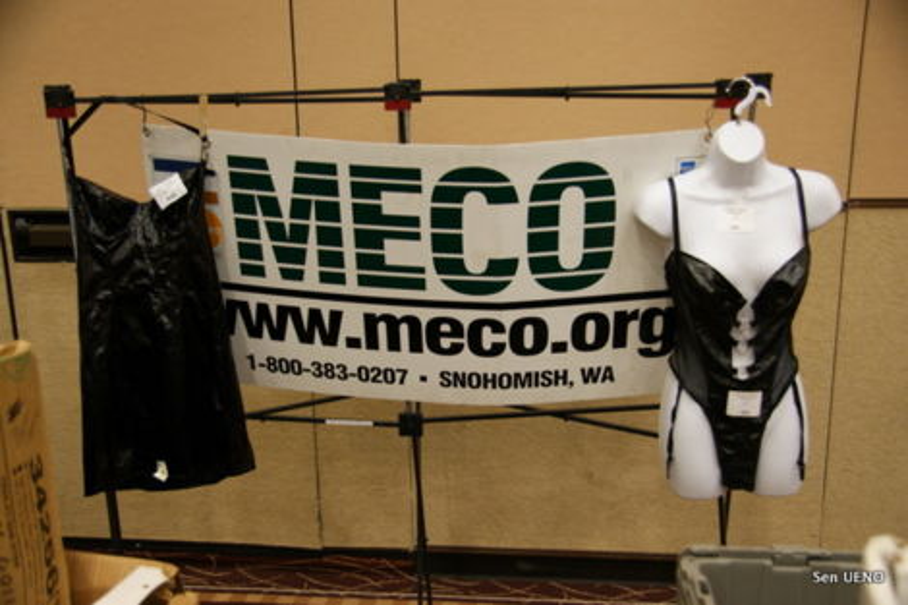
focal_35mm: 39
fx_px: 983
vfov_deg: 34.2
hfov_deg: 49.6
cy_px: 302
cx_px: 454
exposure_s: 1/13
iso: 400
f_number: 4
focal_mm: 26
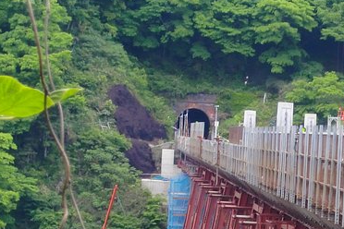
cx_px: 291
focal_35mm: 266
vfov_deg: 5.2
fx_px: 2542
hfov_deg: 7.7
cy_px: 209
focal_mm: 16.5
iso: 100
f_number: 5.2
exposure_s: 1/160
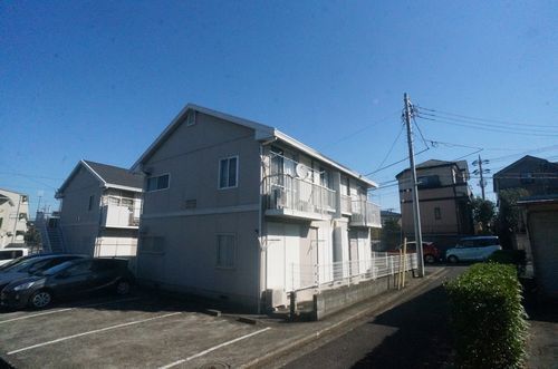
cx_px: 279
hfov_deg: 73.9
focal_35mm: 24
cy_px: 184
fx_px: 371
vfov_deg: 52.9
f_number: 16
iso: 6400
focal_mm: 16
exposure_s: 1/4000
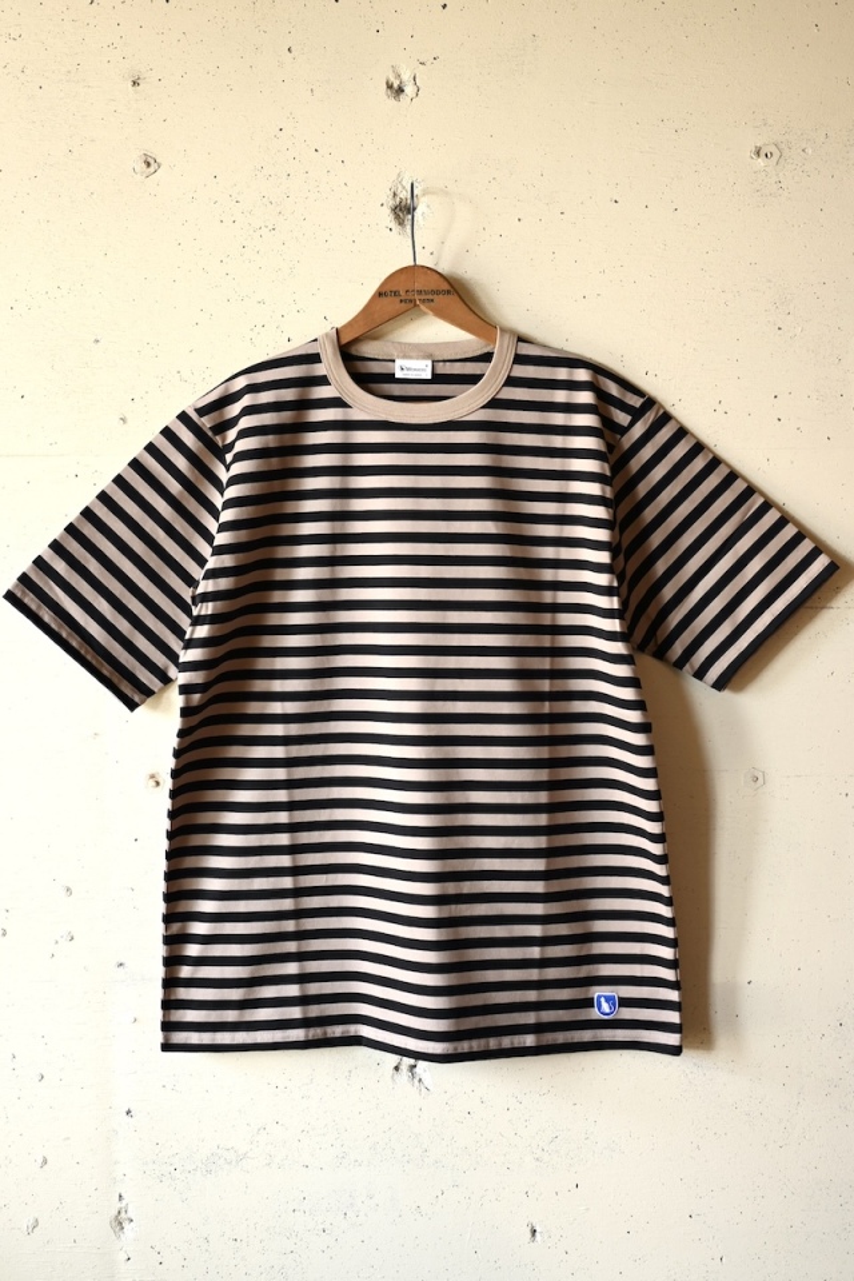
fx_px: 1494
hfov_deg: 31.9
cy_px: 640
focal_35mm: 42
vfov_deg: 46.4
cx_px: 427
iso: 100
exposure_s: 1/40
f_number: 2.8
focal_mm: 28
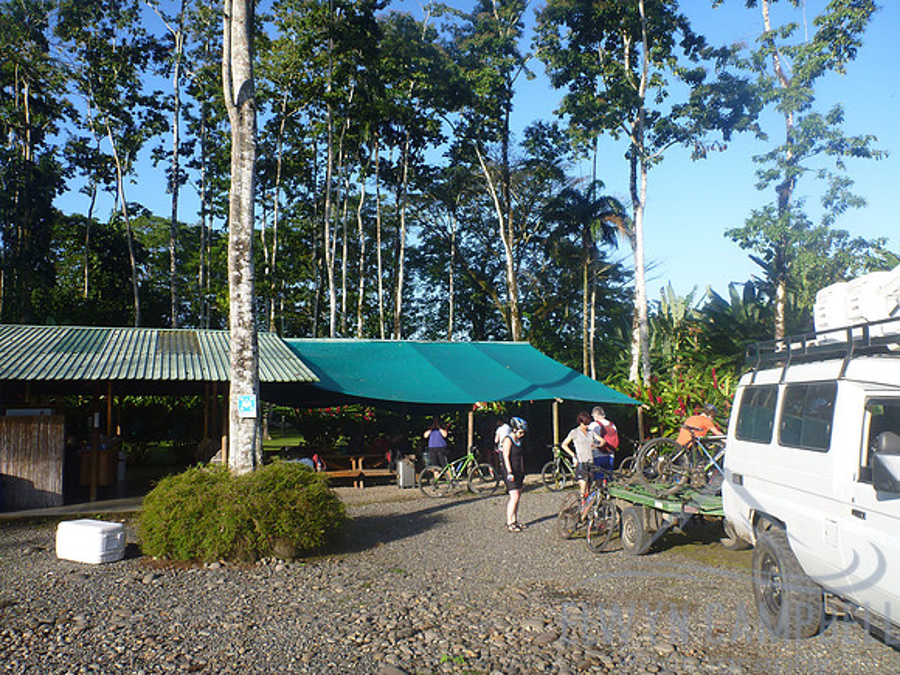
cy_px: 338
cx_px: 450
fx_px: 728
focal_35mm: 28
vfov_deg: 49.7
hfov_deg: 63.4
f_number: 3.3
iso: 100
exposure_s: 1/400
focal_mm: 4.9
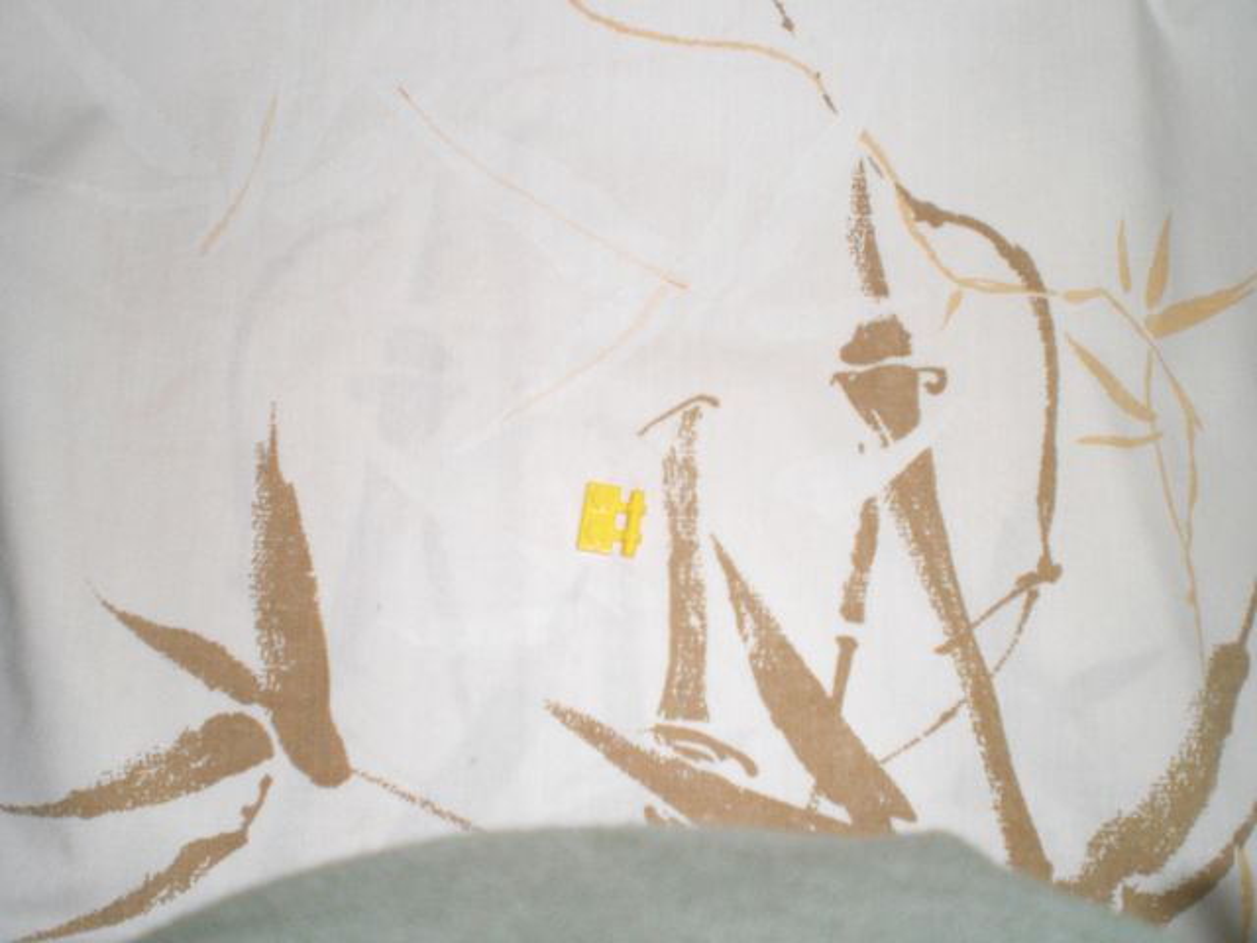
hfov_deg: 49.0
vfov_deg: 37.7
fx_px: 1380
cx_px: 628
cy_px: 472
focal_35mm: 38
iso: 200
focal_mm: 6.3
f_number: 3.1
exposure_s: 1/60
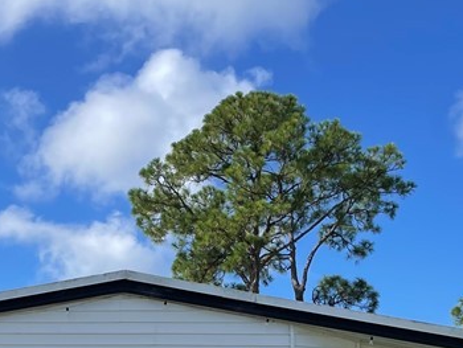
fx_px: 1017
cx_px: -50
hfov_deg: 23.9
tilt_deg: +3.8
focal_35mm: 76
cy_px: 453
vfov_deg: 18.1
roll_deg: -0.3
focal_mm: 4.2
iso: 32
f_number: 1.6
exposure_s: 1/3040
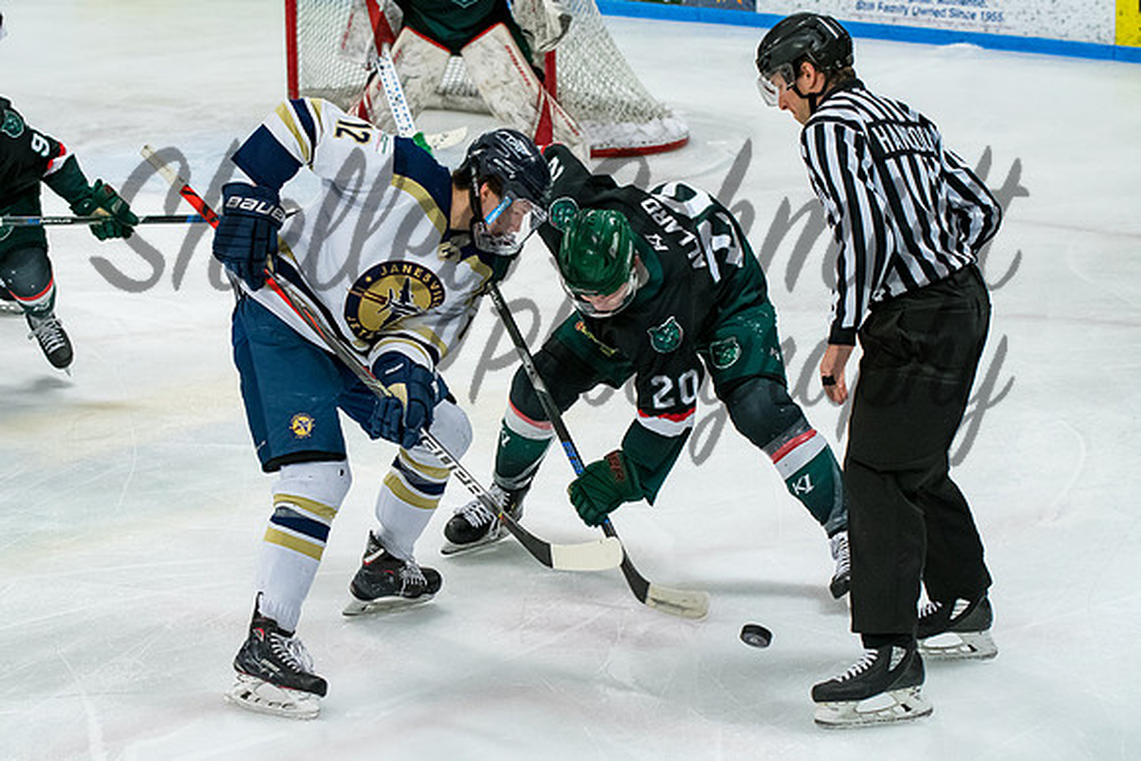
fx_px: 3555
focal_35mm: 112
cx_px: 532
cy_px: 365
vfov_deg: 12.2
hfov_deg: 18.2
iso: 2500
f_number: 3.5
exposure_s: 1/800
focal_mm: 70
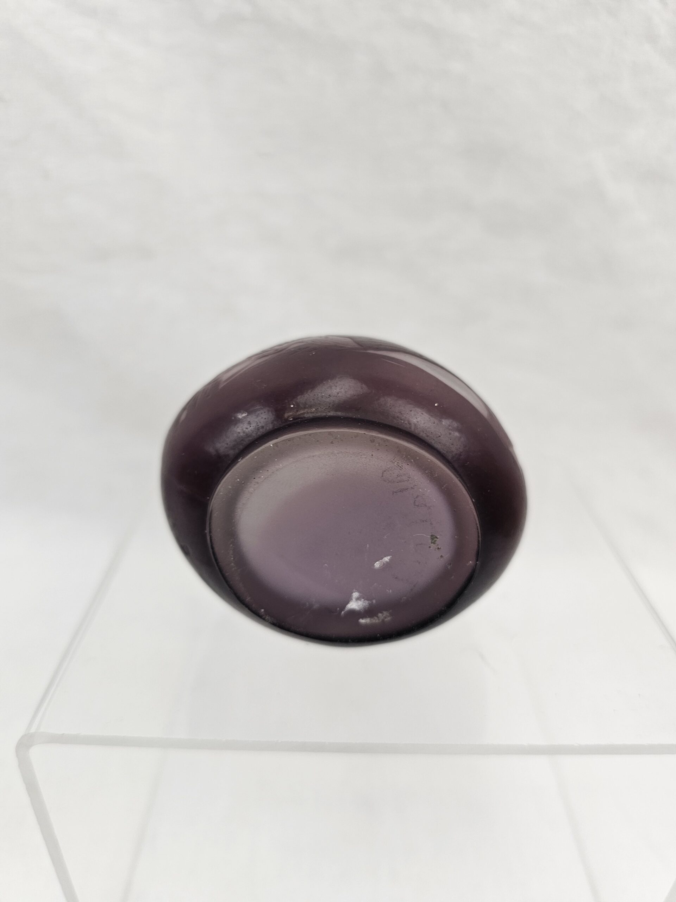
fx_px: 599
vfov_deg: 73.9
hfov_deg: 58.9
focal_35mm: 23
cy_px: 451
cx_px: 338
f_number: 1.7
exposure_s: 1/100
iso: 40
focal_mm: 6.3
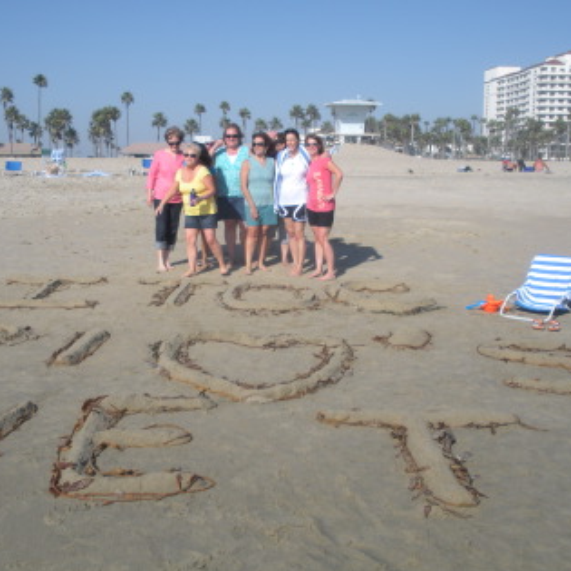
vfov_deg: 36.8
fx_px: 858
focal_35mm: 46
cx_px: 285
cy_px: 265
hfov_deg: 36.8
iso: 64
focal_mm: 6.3
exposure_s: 1/931
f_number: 3.5
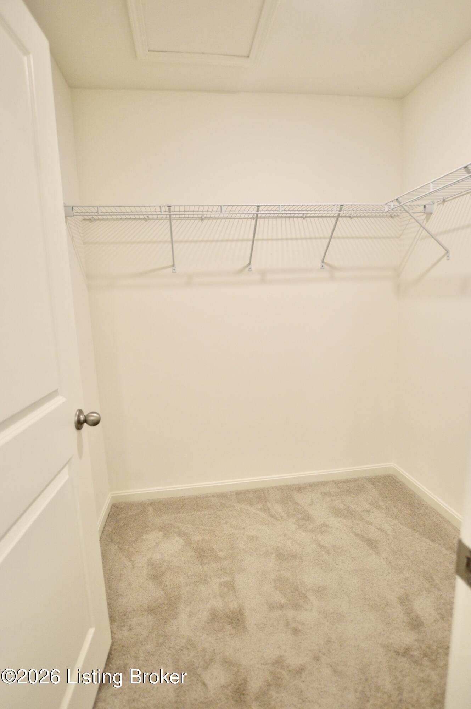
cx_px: 236
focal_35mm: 18
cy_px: 354
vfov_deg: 90.1
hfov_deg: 67.3
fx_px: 354
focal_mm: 12
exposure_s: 1/60
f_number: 3.5
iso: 560
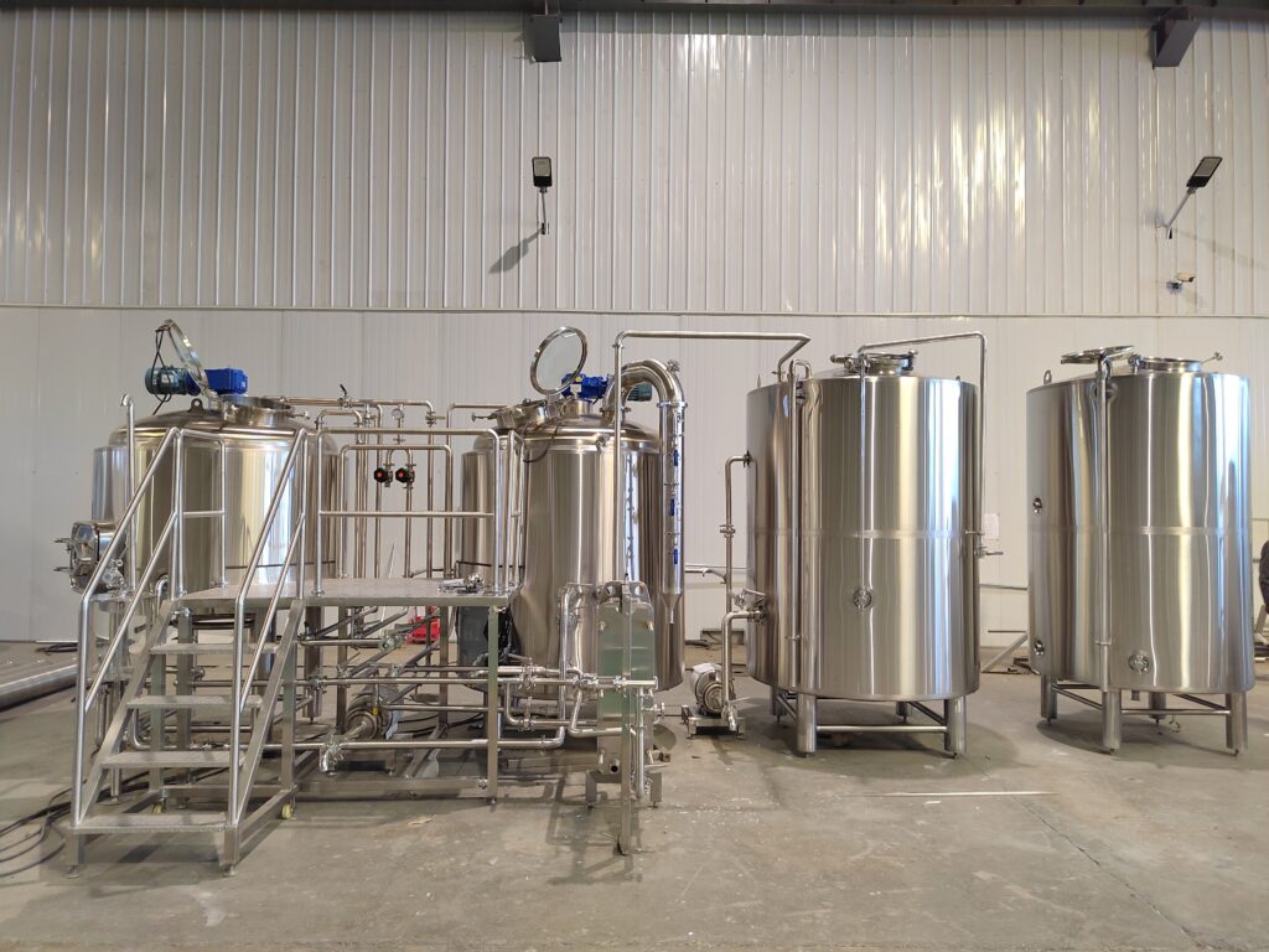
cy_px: 476
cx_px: 634
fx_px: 843
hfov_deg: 73.9
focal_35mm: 23
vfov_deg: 58.9
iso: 1788
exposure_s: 1/33.3
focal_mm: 5.52
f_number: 1.9
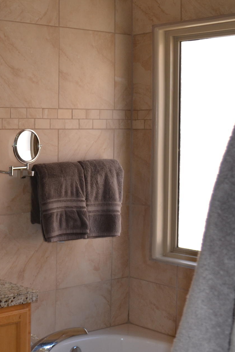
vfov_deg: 31.4
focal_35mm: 64
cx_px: -67
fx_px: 627
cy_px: 162
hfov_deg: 19.6
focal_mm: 18
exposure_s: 1/125
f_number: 4
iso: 220
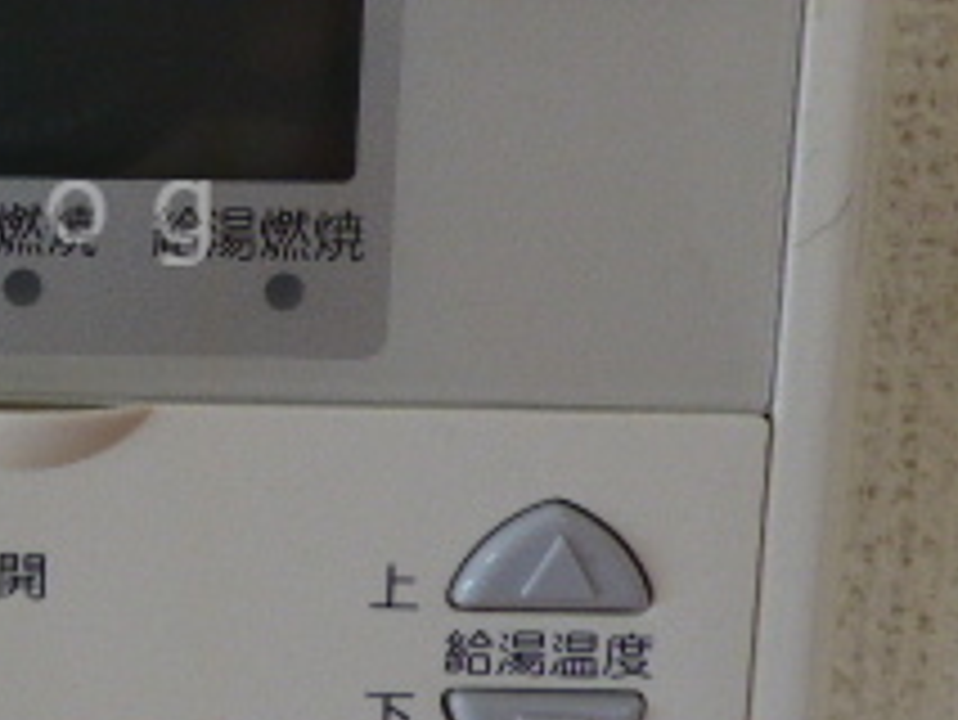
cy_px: 212
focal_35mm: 60
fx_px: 1661
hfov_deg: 29.3
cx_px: -72
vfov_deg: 24.3
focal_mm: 3.58
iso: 125
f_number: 2.8
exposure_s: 1/60
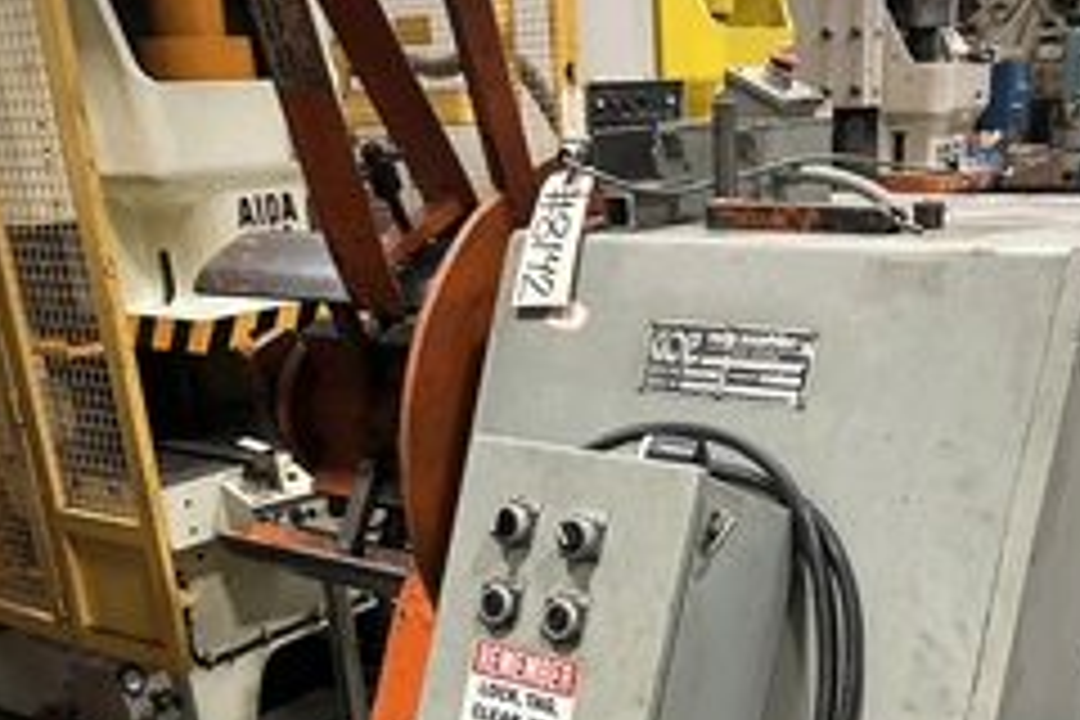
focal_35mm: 45
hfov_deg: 43.3
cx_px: 666
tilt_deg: -24.5
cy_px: 675
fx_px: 1350
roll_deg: +4.2
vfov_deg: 28.5
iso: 500
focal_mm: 5.7
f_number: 1.5
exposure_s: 1/60
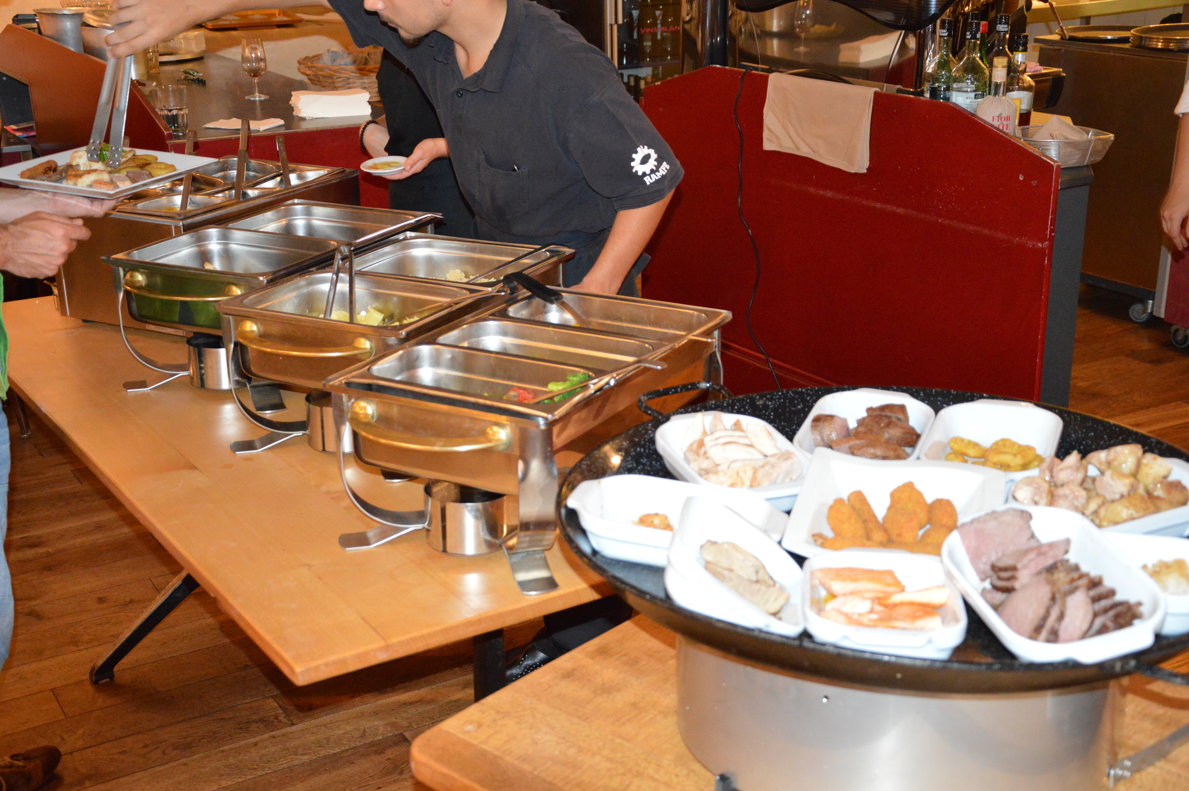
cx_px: 594
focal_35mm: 48
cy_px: 396
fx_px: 1584
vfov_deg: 28.0
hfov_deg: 41.1
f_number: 4.2
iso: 2800
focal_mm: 32
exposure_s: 1/30
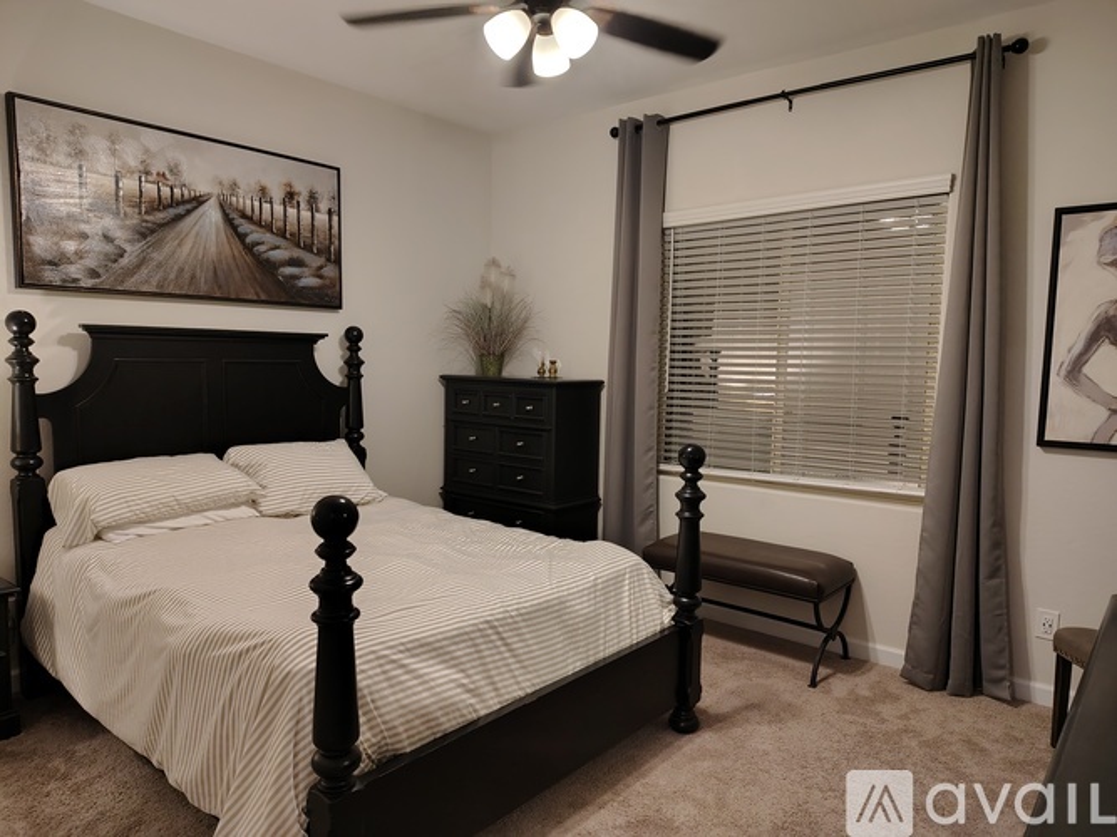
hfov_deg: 71.6
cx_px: 558
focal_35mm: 24
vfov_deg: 56.8
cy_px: 418
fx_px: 774
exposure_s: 1/60
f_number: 1.8
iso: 1109
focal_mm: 5.56
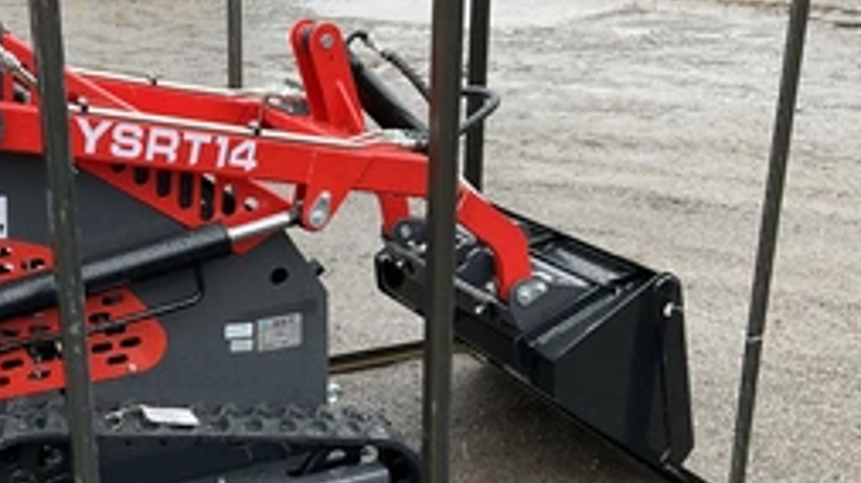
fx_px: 1141
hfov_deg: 40.0
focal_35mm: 50
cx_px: 194
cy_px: 286
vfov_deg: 23.9
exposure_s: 1/122
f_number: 1.8
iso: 25
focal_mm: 3
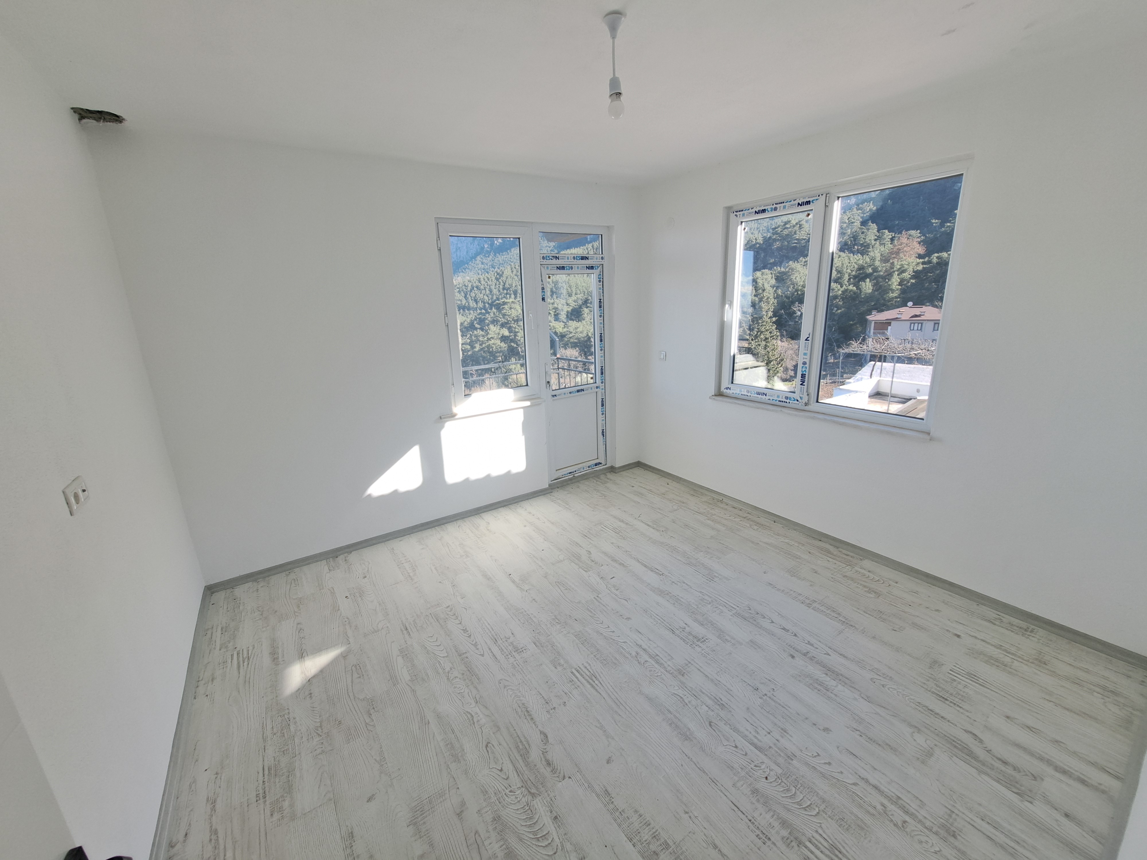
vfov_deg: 89.9
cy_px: 430
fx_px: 431
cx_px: 574
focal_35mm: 13
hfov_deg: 106.2
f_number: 2.2
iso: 50
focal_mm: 1.74
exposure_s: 1/186
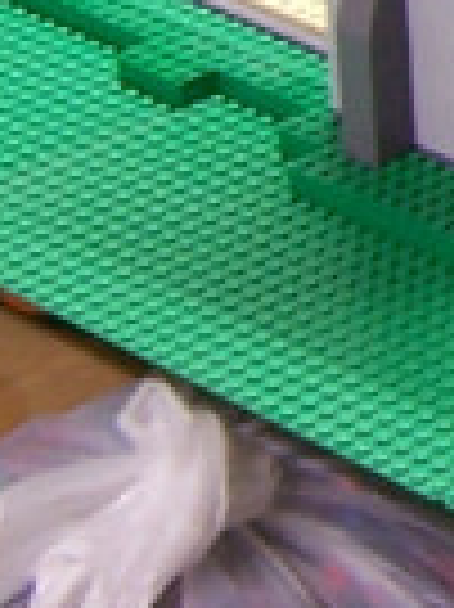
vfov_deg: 6.7
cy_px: -441
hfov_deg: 4.9
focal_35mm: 288
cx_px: 1344
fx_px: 5044
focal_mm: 6.3
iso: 80
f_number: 2.8
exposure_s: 1/4
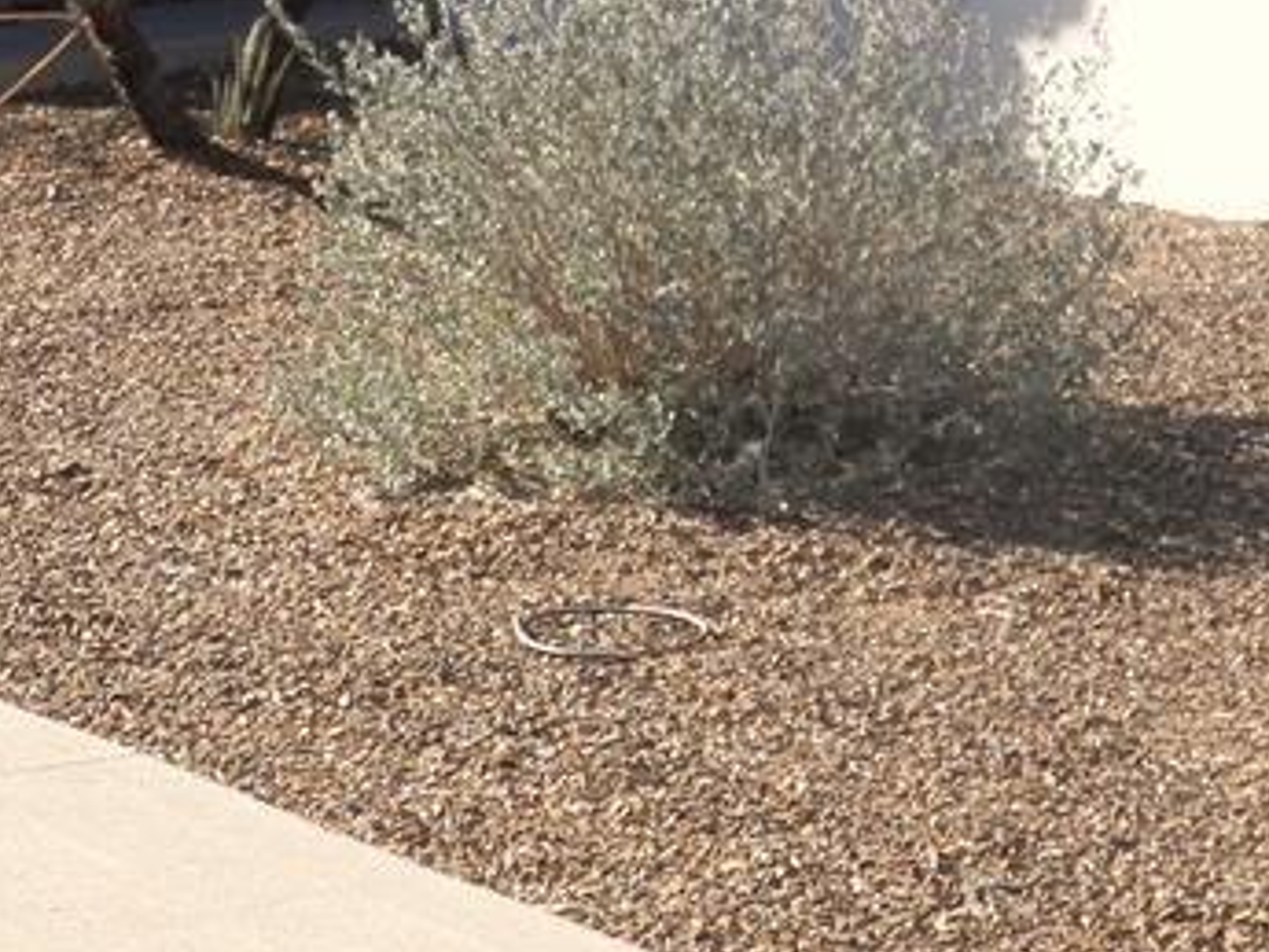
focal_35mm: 145
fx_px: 5317
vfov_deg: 10.0
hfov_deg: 13.6
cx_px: 710
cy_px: -393
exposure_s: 1/1250
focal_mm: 8.9
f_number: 3.2
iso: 125
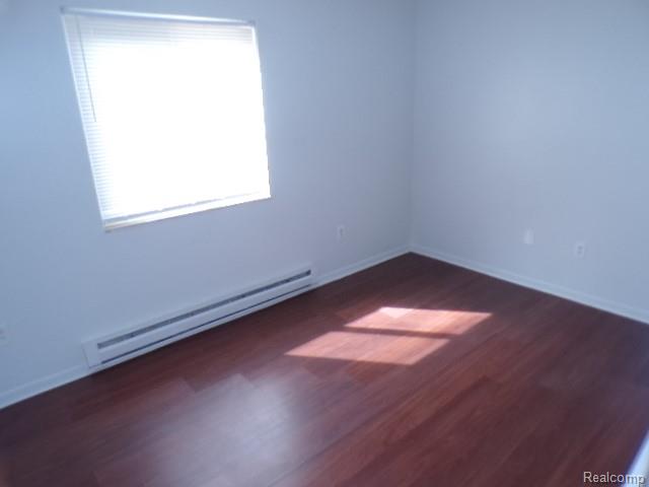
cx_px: 324
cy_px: 244
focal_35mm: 24
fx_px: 450
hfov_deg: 71.6
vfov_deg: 56.8
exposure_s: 1/34
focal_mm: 4.3
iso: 172
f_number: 3
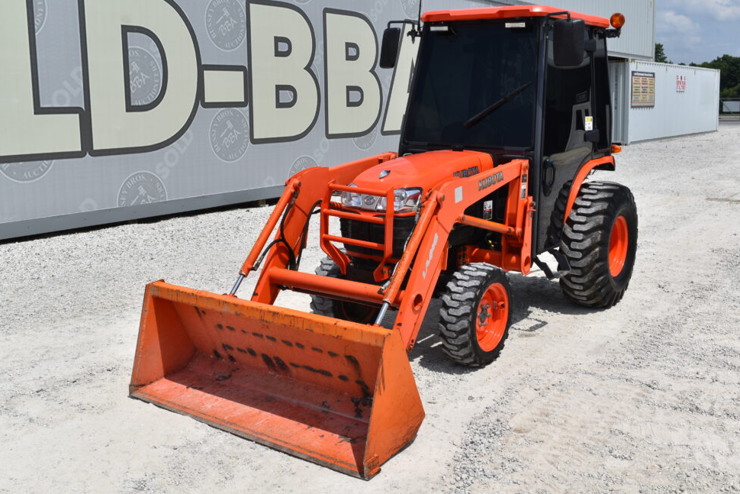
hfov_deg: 50.7
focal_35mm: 38
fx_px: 781
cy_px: 236
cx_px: 364
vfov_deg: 35.1
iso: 100
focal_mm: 24
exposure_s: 1/320
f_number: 9
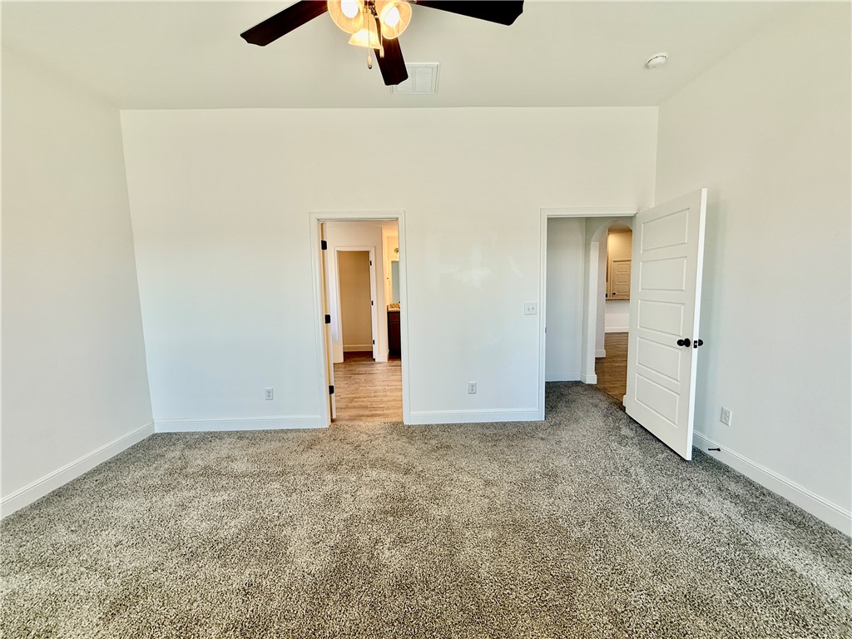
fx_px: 345
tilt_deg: -5.7
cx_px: 426
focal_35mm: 14
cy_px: 320
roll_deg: +0.8
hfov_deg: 102.1
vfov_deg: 85.7
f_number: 2.2
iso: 80
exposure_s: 1/120
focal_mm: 2.22
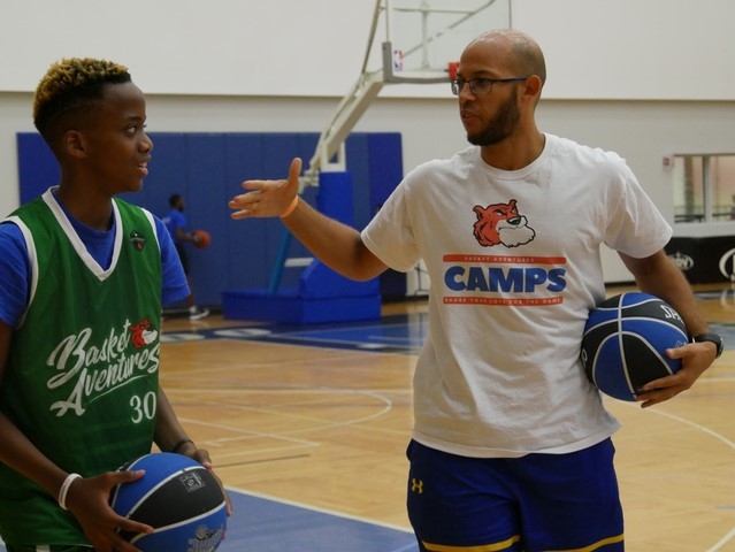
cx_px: 368
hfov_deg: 24.4
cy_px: 276
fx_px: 1700
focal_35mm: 80
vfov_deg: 18.5
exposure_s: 1/250
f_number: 4.7
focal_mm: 40
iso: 3200
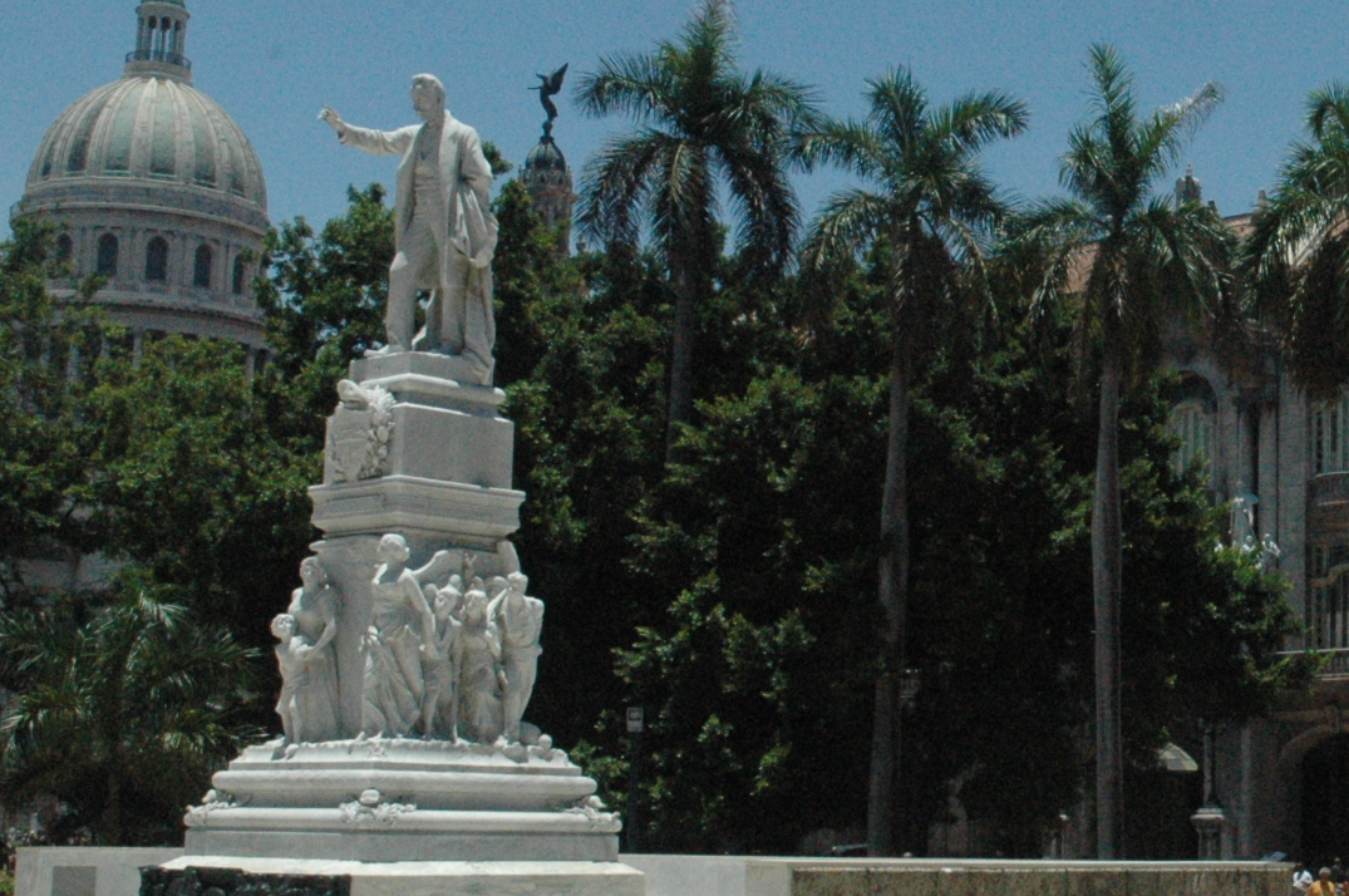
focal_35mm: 75
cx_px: 1193
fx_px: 2807
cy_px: 402
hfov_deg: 26.2
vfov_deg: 18.1
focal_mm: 24
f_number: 16
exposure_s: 1/1000
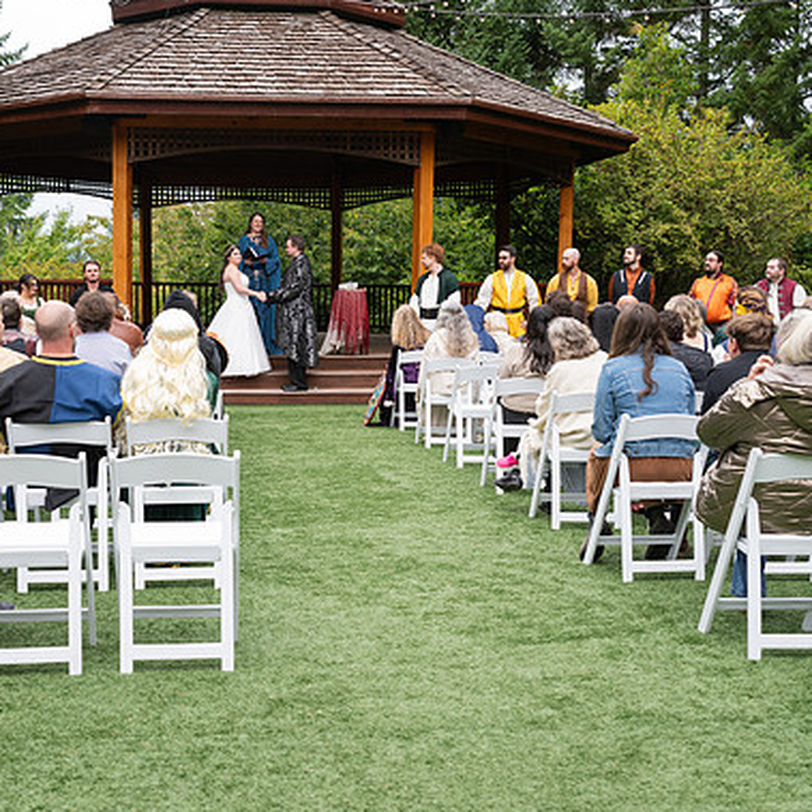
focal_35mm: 46
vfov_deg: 36.8
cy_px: 402
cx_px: 283
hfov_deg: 36.5
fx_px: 1221
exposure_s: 1/400
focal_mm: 35
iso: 400
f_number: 4
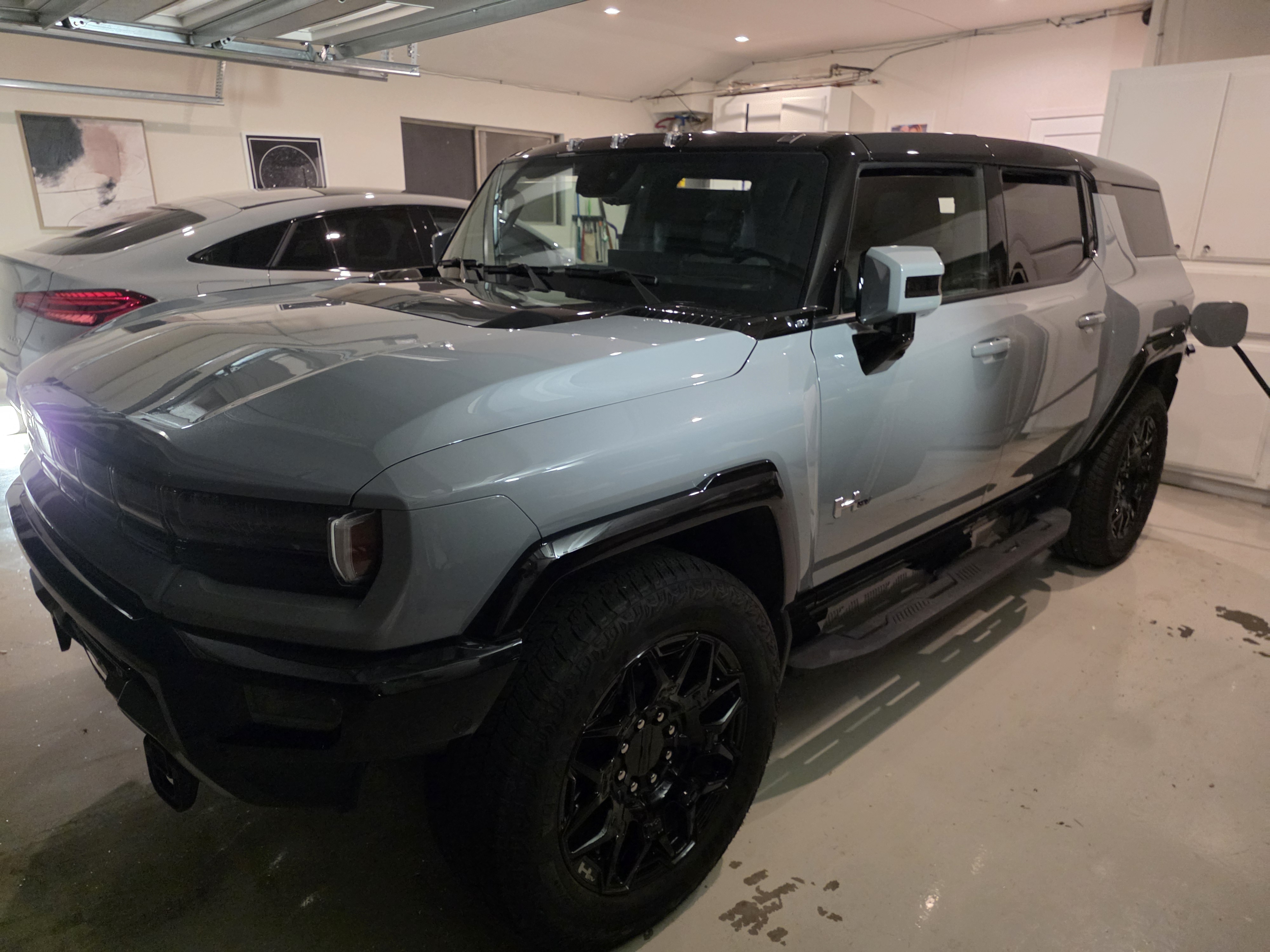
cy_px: 476
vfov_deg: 58.9
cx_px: 635
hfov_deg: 73.9
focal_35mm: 23
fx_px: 844
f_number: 1.7
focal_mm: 6.25
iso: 1600
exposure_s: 1/120
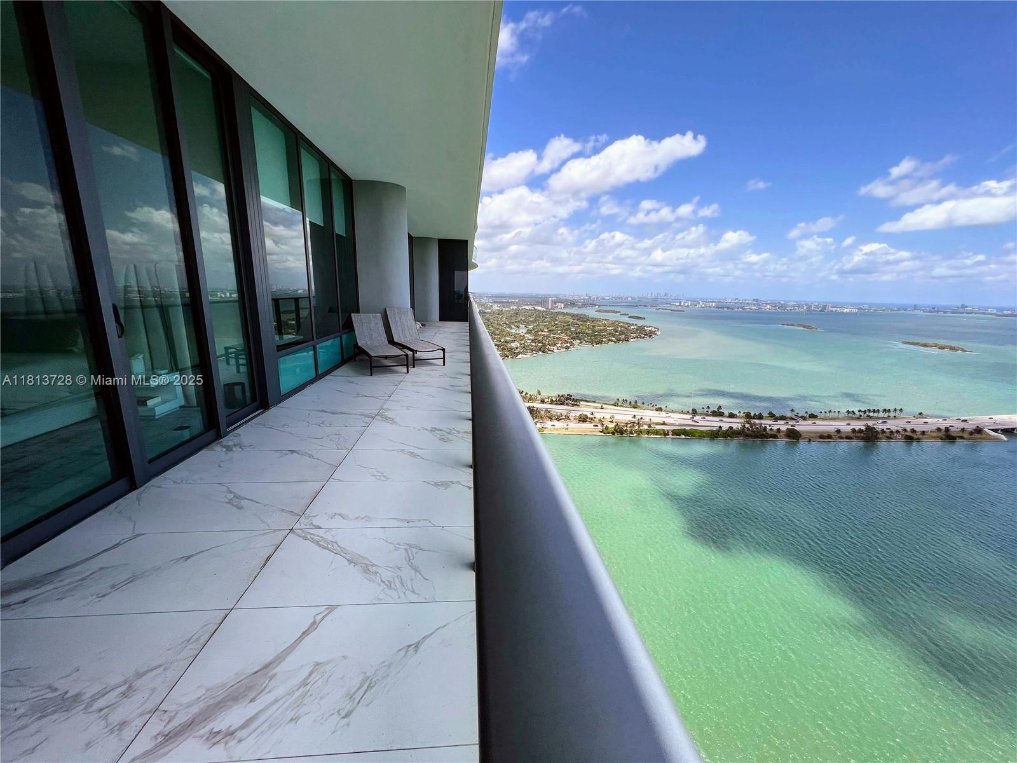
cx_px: 508
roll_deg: +0.1
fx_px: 382
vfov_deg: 89.9
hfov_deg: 106.2
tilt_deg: -12.3
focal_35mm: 13
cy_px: 382
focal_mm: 1.57
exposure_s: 1/1531
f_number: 1.8
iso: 32
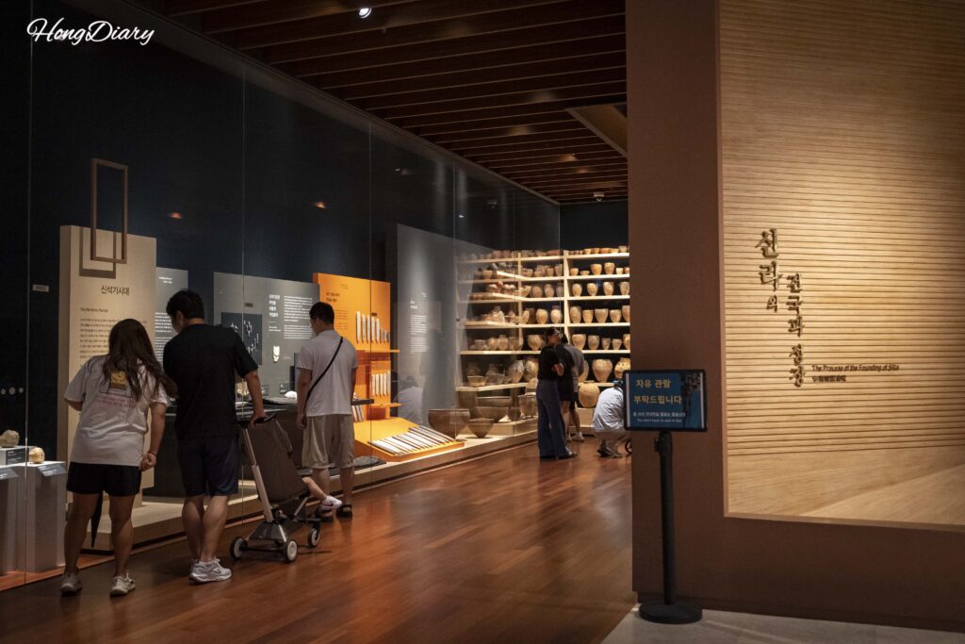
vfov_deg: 38.9
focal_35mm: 34
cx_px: 482
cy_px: 322
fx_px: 911
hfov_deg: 55.8
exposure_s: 1/160
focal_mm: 34
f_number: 4.5
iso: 10000
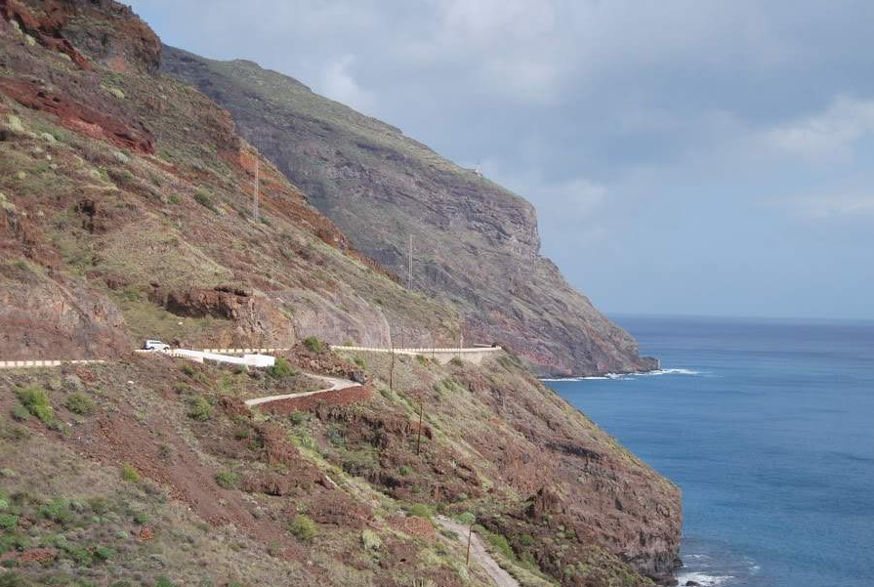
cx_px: 482
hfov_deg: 28.0
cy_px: 319
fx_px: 1752
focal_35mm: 72
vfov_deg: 19.0
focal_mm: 42
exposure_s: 1/1000
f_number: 5.3
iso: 160
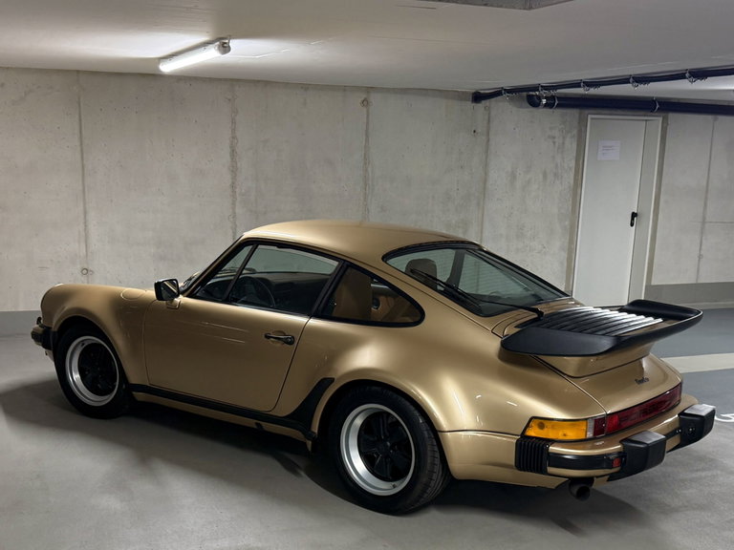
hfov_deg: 71.6
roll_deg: -0.1
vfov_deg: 56.8
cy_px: 275
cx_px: 367
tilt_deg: -14.1
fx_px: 509
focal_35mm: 24
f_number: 1.78
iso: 250
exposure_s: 1/100
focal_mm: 6.76
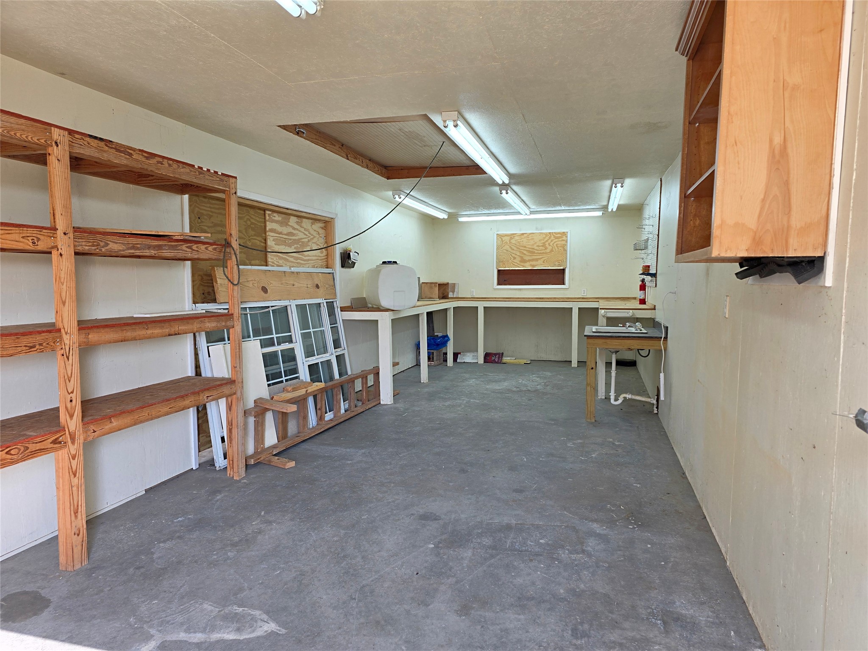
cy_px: 326
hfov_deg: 73.9
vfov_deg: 58.9
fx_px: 577
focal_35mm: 23
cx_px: 434
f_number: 1.7
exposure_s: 1/120
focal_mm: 6.3
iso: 50
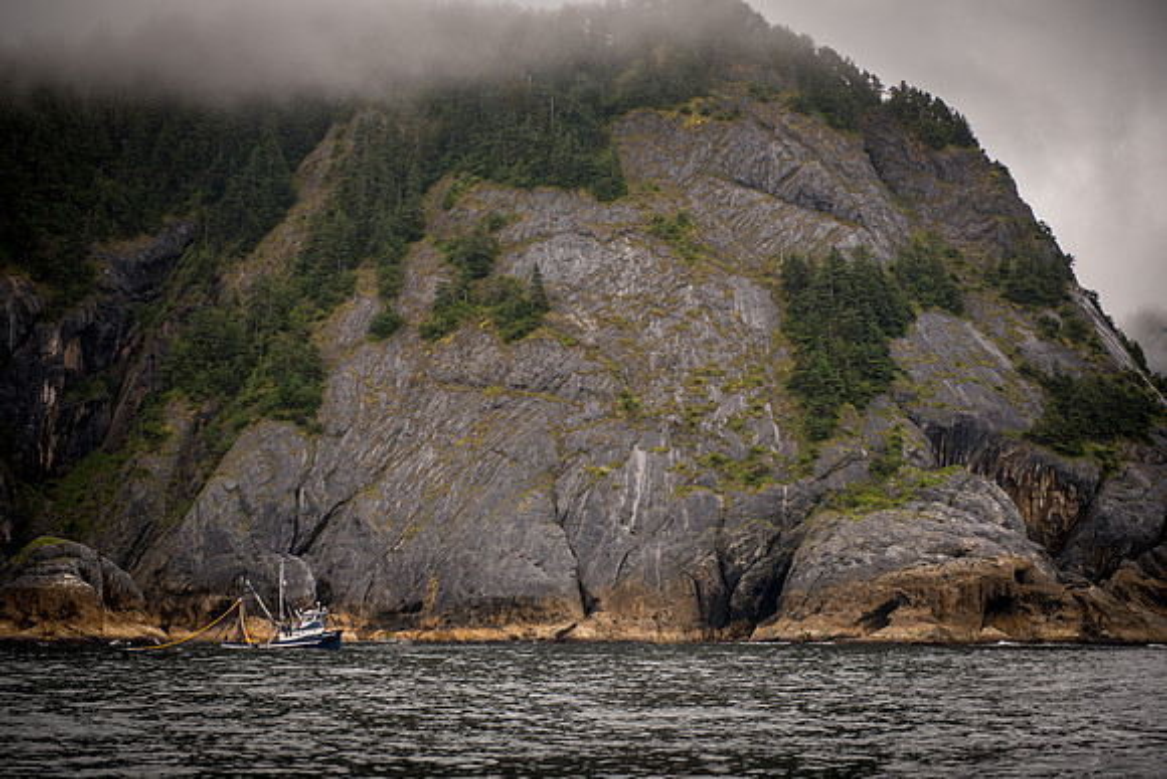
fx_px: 2338
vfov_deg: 18.9
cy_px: 390
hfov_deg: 28.0
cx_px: 574
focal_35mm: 72
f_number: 2.8
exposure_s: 1/1000
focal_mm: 70
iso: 100
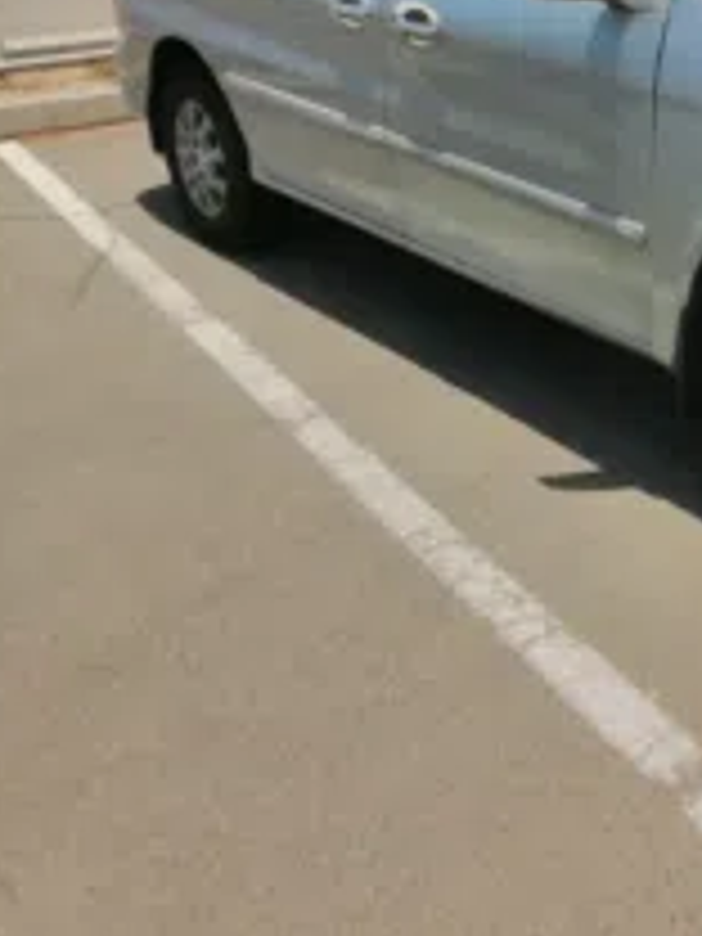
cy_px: 184
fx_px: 1352
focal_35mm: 50
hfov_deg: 28.1
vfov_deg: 36.8
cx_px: 626
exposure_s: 1/2865
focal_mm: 3.96
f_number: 1.8
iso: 50
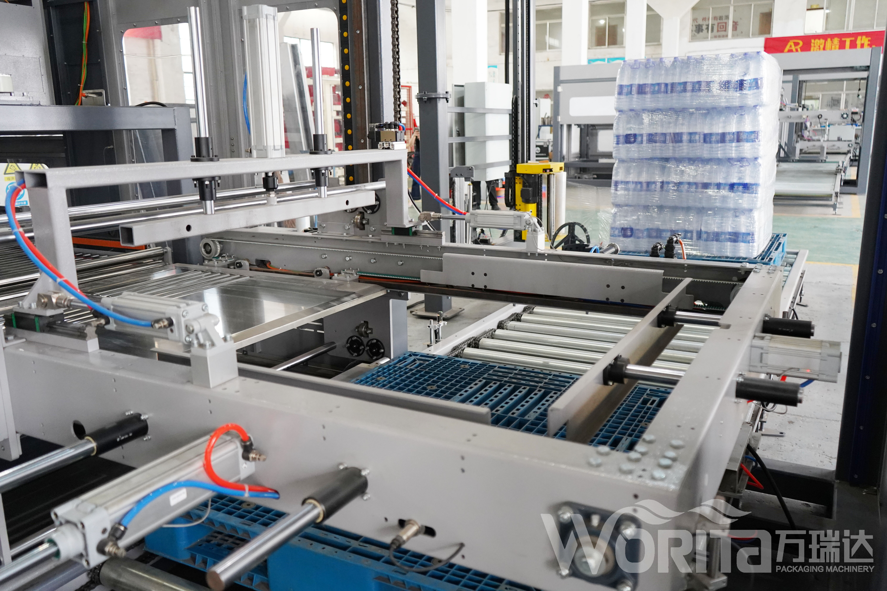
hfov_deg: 63.7
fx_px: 714
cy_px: 296
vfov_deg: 45.0
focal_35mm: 29
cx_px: 444
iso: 4000
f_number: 3.5
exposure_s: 1/160
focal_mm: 29
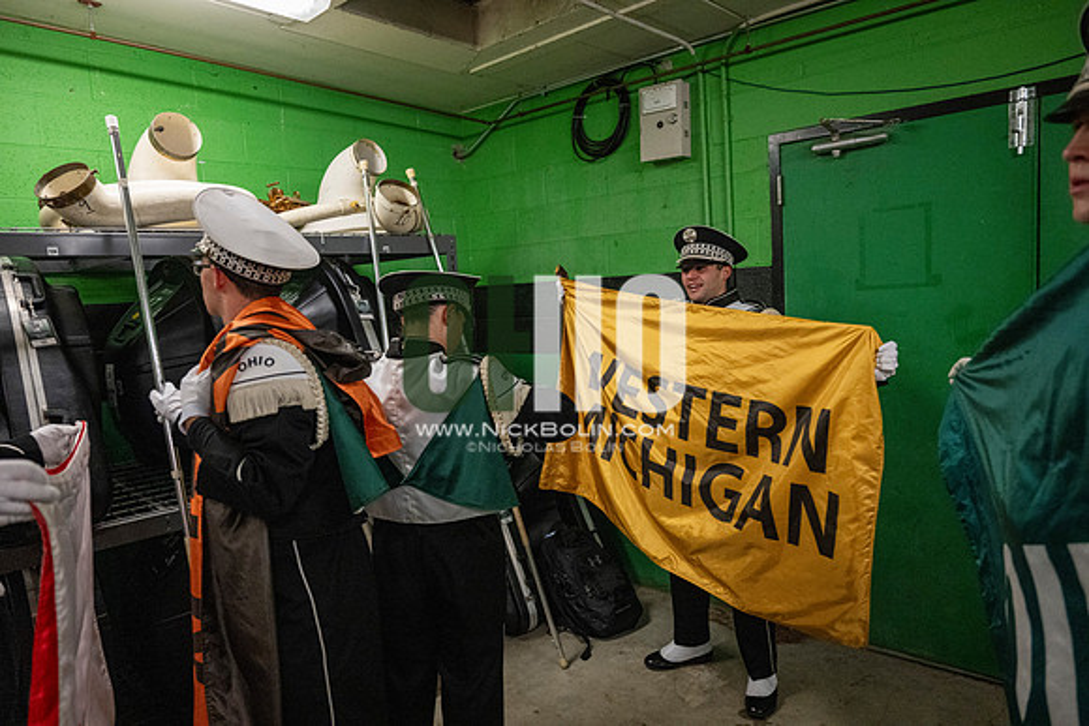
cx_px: 544
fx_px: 726
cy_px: 363
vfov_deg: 53.2
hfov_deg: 73.7
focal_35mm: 24
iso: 5000
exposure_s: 1/500
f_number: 3.2
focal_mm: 24
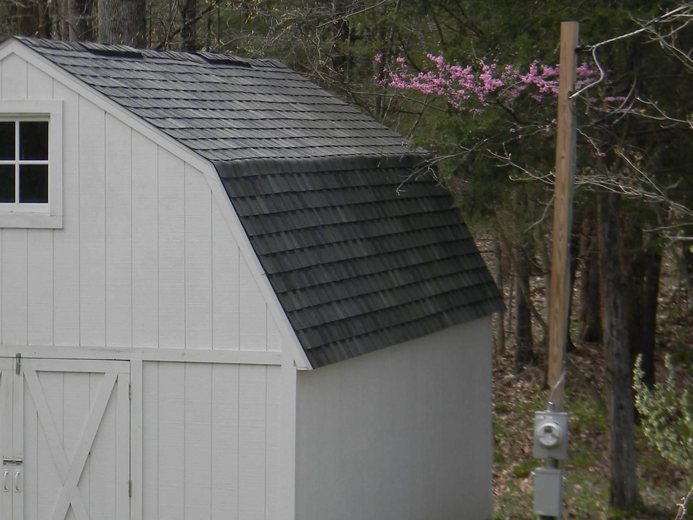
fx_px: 2442
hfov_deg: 16.0
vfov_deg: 12.1
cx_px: 111
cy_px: 379
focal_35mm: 122
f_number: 4.3
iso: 80
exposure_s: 1/252
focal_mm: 12.2
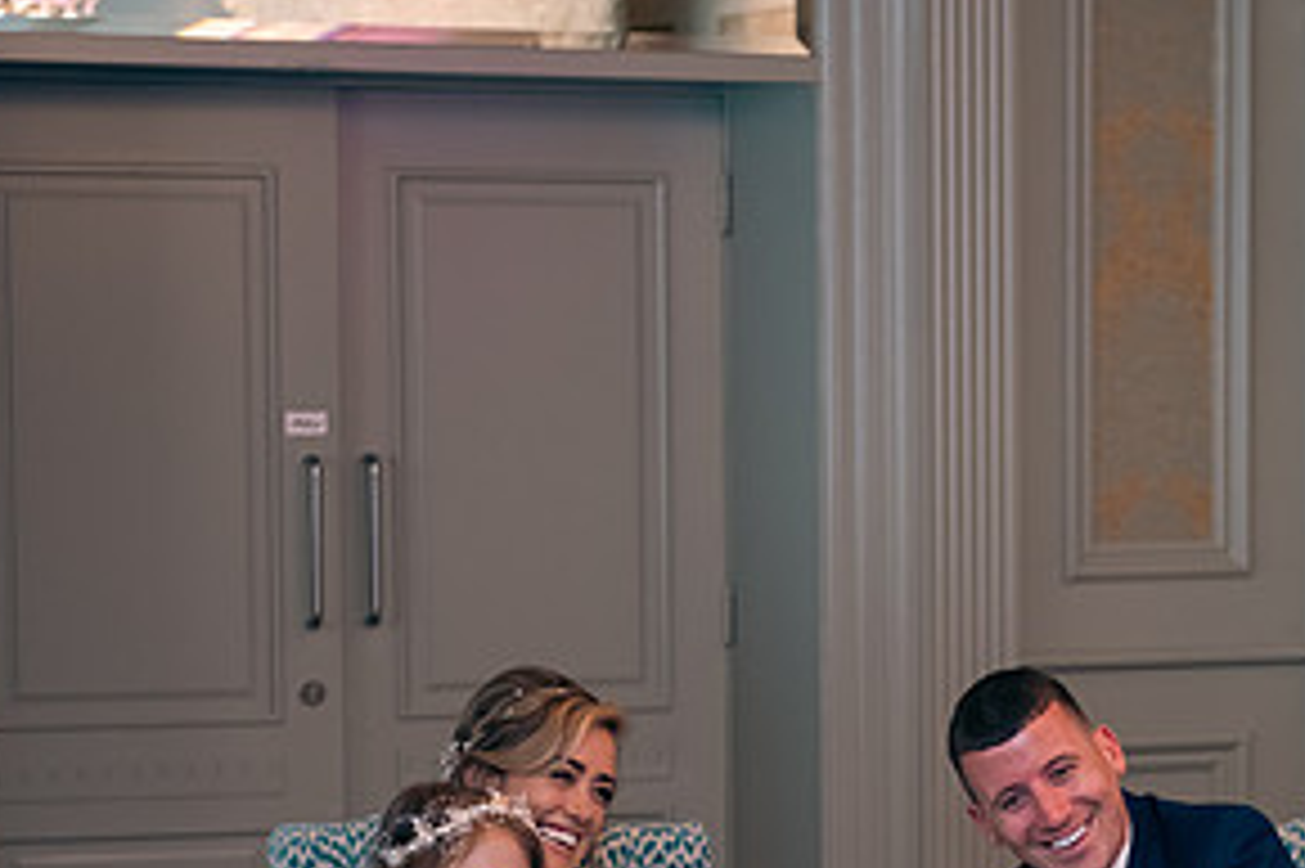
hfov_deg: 14.6
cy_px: 866
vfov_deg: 9.7
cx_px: 1094
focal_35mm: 140
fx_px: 5072
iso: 640
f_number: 3.5
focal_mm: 70
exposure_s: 1/160
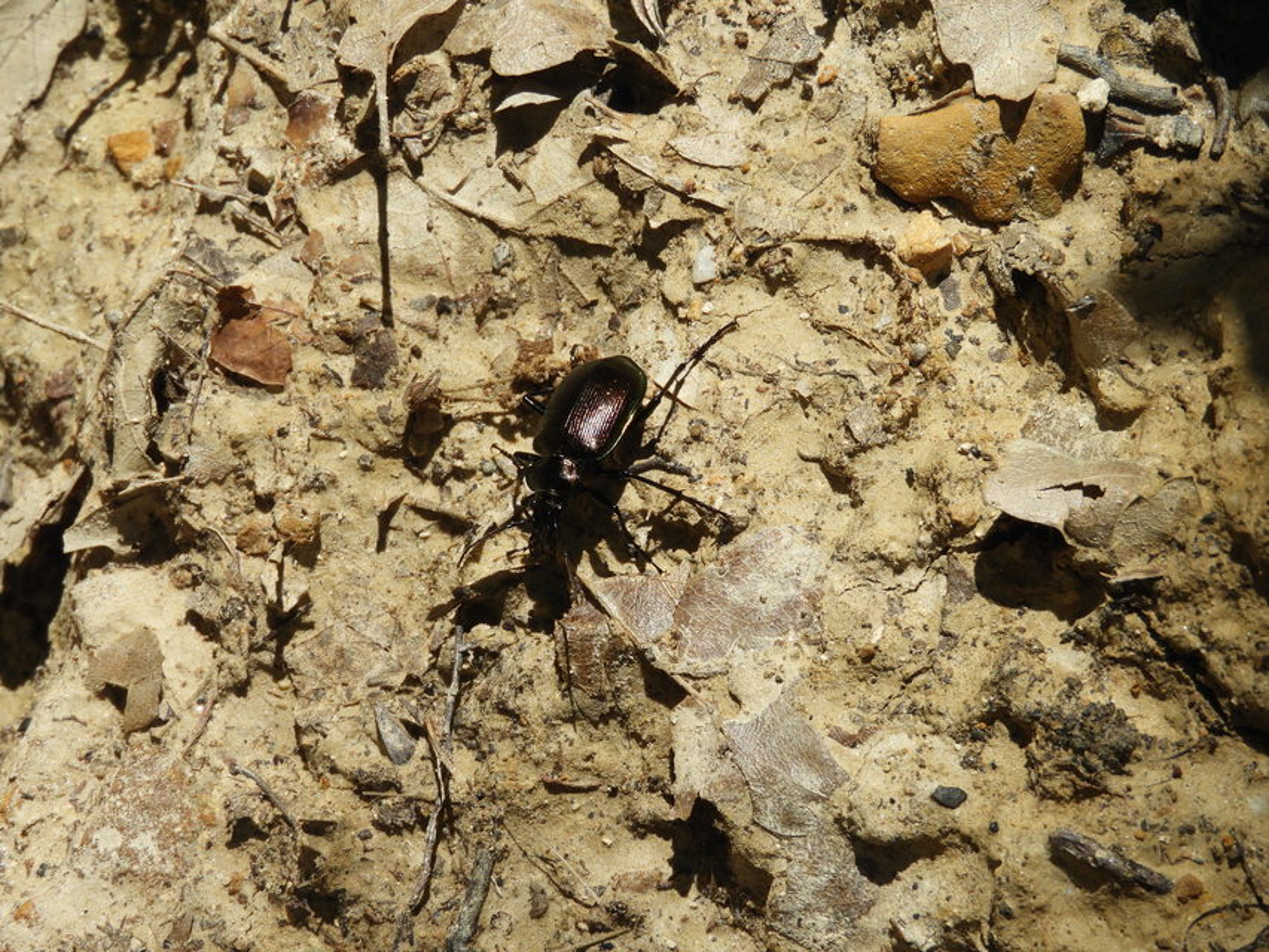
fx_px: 6233
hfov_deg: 11.6
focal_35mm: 170
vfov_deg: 8.7
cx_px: 634
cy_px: 476
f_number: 5.2
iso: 100
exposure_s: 1/640
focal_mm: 30.5
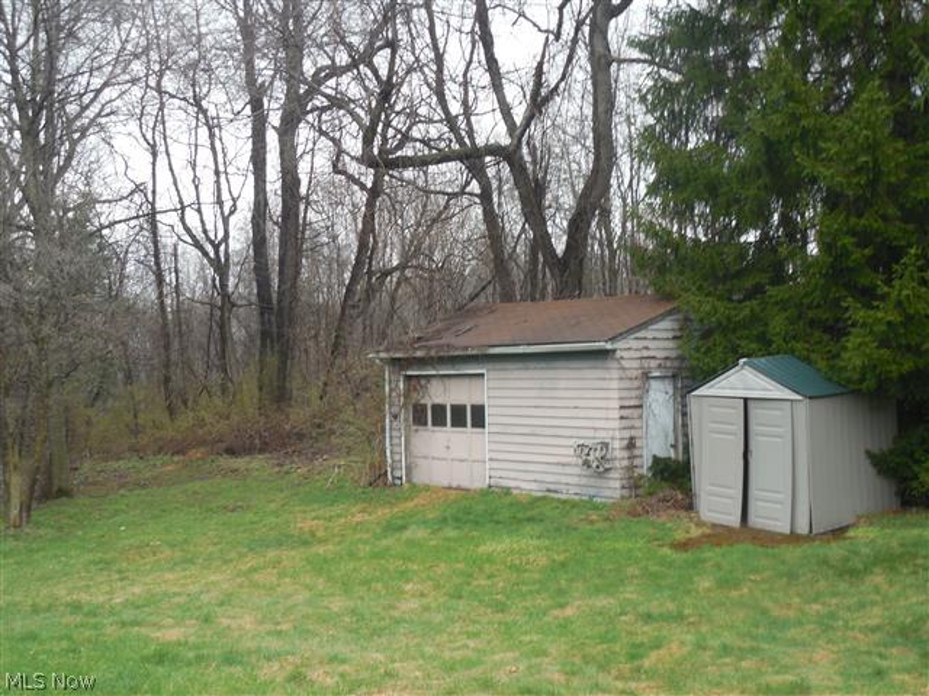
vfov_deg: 33.6
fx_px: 1154
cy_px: 348
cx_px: 464
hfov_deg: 43.9
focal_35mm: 43
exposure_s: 1/160
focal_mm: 7.8
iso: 125
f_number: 3.9
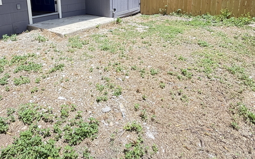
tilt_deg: -13.1
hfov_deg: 74.3
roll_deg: +1.0
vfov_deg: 46.7
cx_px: 107
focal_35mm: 24
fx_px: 167
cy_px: 20
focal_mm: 2.22
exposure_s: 1/613
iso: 50
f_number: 2.2
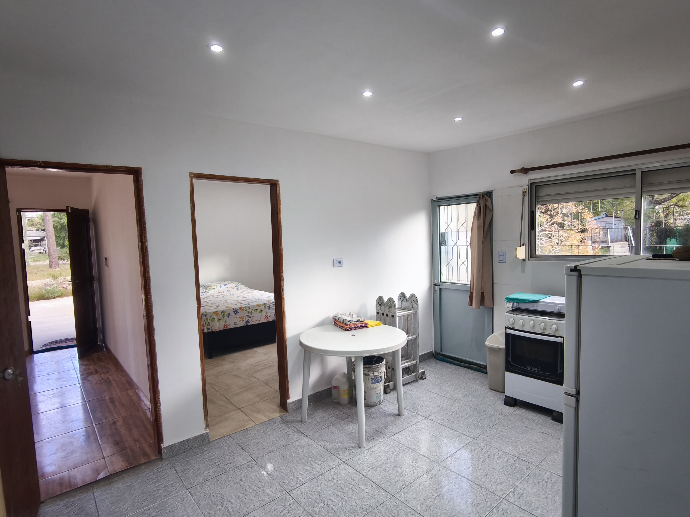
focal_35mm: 19
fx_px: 379
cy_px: 258
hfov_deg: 84.7
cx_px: 345
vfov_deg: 68.7
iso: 160
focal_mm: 1.91
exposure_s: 1/50
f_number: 2.2
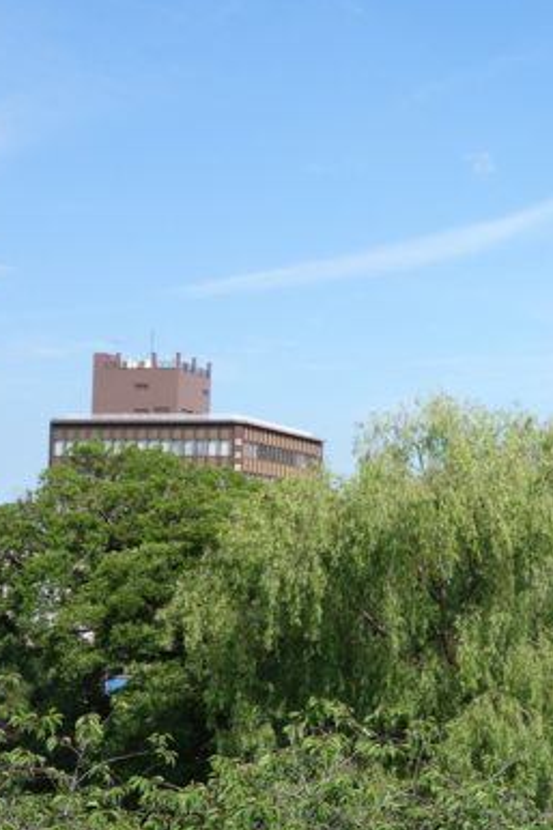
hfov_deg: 21.1
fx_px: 1338
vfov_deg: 34.4
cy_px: 496
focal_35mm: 58
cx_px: 729
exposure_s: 1/400
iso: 125
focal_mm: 10.4
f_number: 5.6
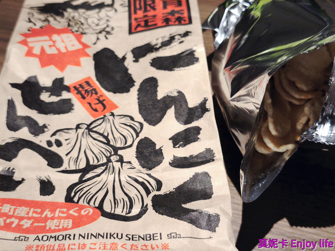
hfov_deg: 41.2
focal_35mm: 46
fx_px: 445
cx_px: 168
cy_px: 126
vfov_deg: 31.5
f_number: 1.6
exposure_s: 1/236
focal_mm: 6.57
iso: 1600
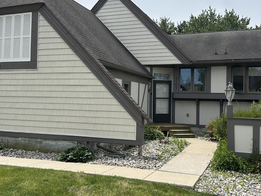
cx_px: 130
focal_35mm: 38
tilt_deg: +3.9
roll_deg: -1.7
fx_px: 286
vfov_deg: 37.7
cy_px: 90
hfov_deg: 49.0
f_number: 1.78
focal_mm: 6.86
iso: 80
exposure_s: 1/5848
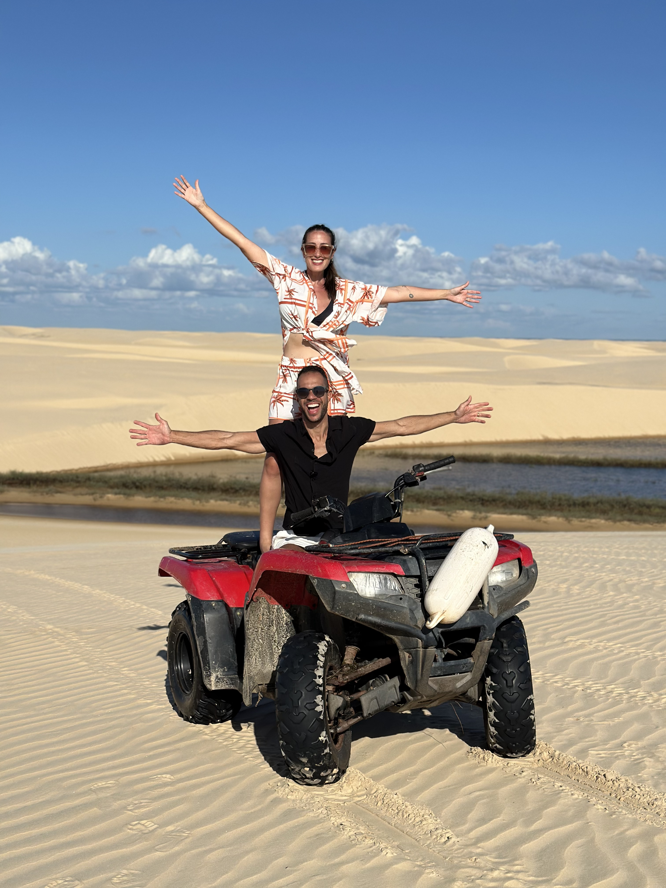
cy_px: 444
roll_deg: -1.8
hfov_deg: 30.3
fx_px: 1231
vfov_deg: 39.7
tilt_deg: -4.0
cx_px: 333
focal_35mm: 48
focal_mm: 6.86
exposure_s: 1/12048
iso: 100
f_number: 1.78
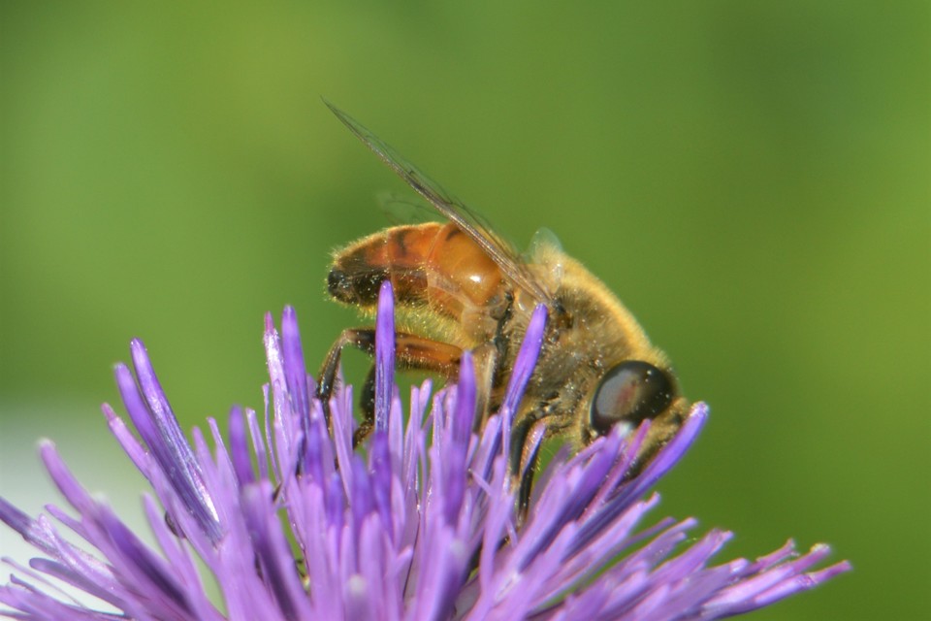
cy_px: 310
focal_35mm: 300
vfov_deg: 4.6
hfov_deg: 6.9
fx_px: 7758
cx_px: 466
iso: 220
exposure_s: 1/500
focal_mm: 200
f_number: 5.6
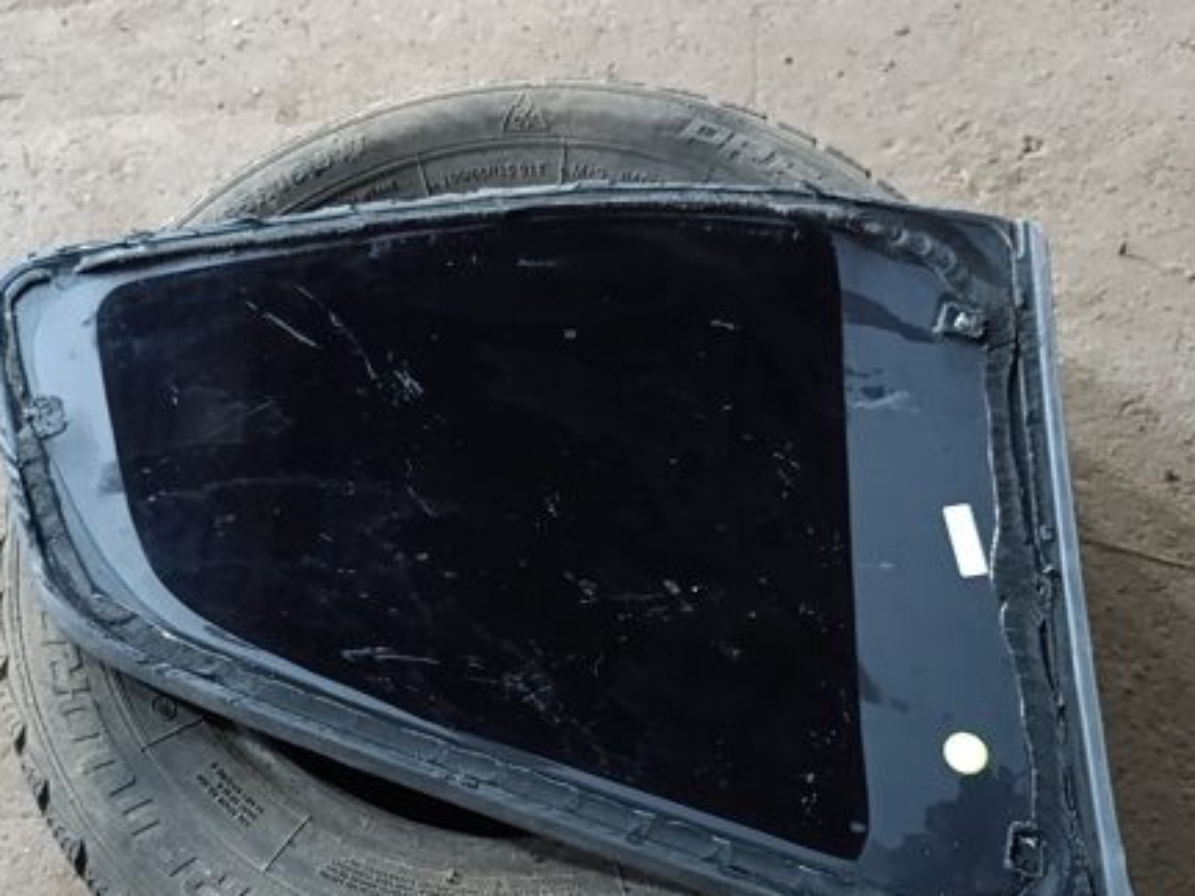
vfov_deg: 41.7
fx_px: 1174
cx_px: 508
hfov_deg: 53.7
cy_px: 523
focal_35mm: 34
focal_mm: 6.14
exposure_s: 1/20
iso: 8000
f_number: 1.6
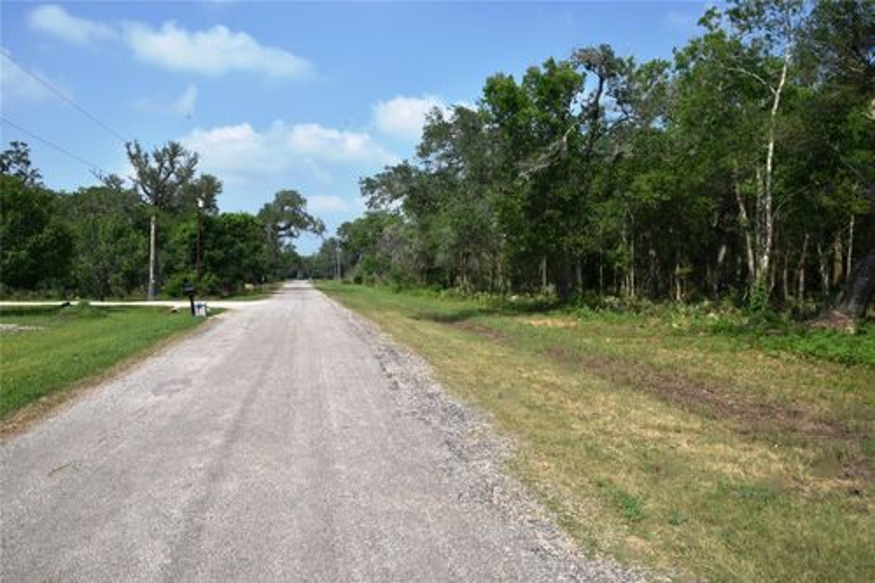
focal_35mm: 27
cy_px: 292
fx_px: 656
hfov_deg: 67.4
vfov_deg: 47.9
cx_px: 438
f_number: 22
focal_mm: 18
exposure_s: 1/30
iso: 110
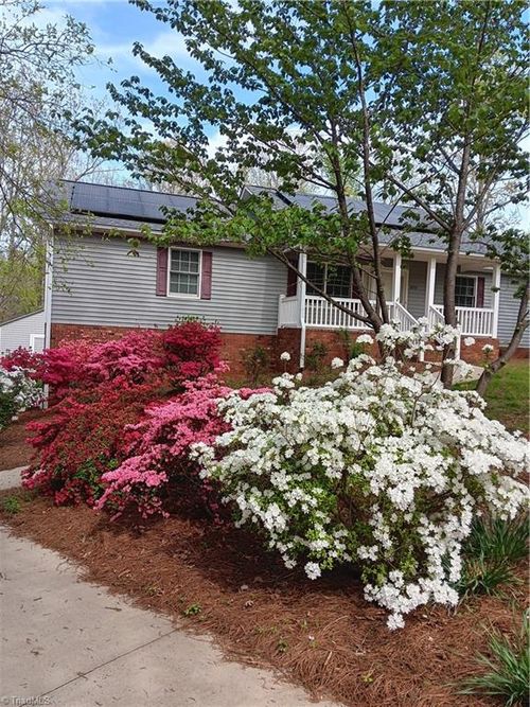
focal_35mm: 26
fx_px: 531
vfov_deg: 67.3
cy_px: 354
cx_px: 265
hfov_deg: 53.0
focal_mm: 3.98
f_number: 1.8
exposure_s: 1/333
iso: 20
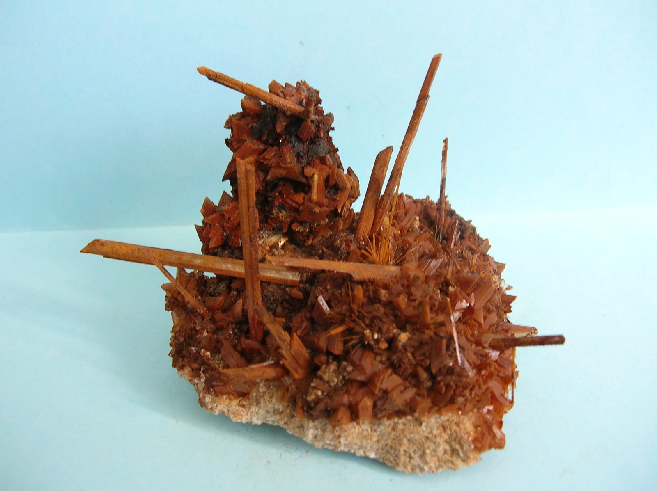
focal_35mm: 36
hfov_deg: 51.4
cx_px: 328
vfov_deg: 39.6
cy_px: 246
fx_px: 683
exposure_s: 1/5.3
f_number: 2.7
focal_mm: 6
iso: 50
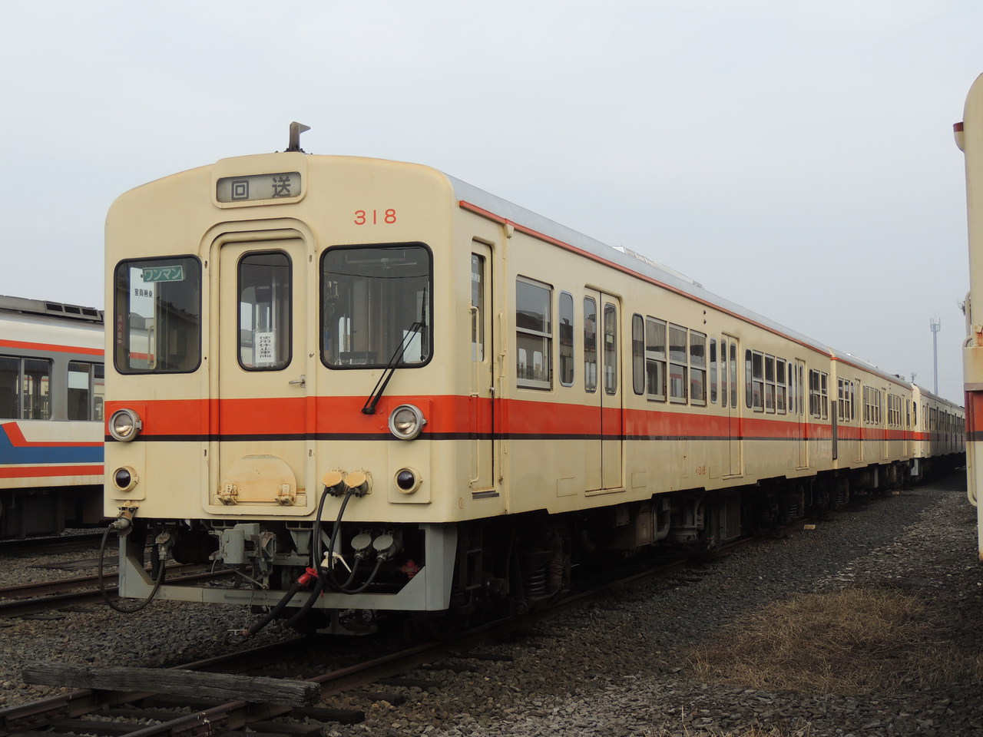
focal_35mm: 50
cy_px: 368
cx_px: 492
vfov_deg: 29.1
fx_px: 1420
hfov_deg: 38.2
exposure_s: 1/500
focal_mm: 8.9
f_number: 3.6
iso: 100
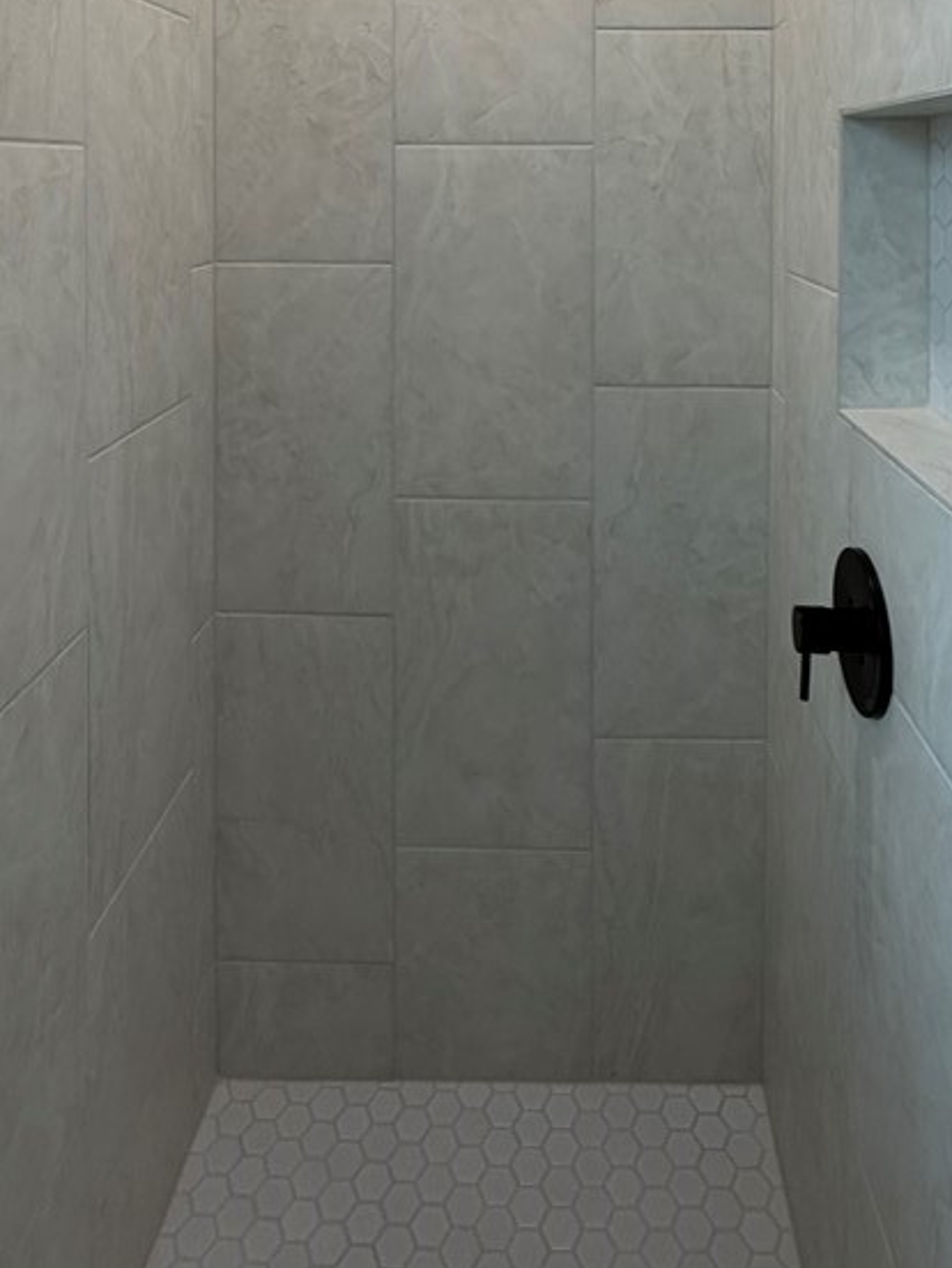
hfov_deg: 53.0
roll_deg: +0.0
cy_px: 186
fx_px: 952
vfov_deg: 59.7
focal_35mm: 26
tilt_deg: -0.6
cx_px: 533
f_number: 2.2
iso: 160
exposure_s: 1/120
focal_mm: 2.22
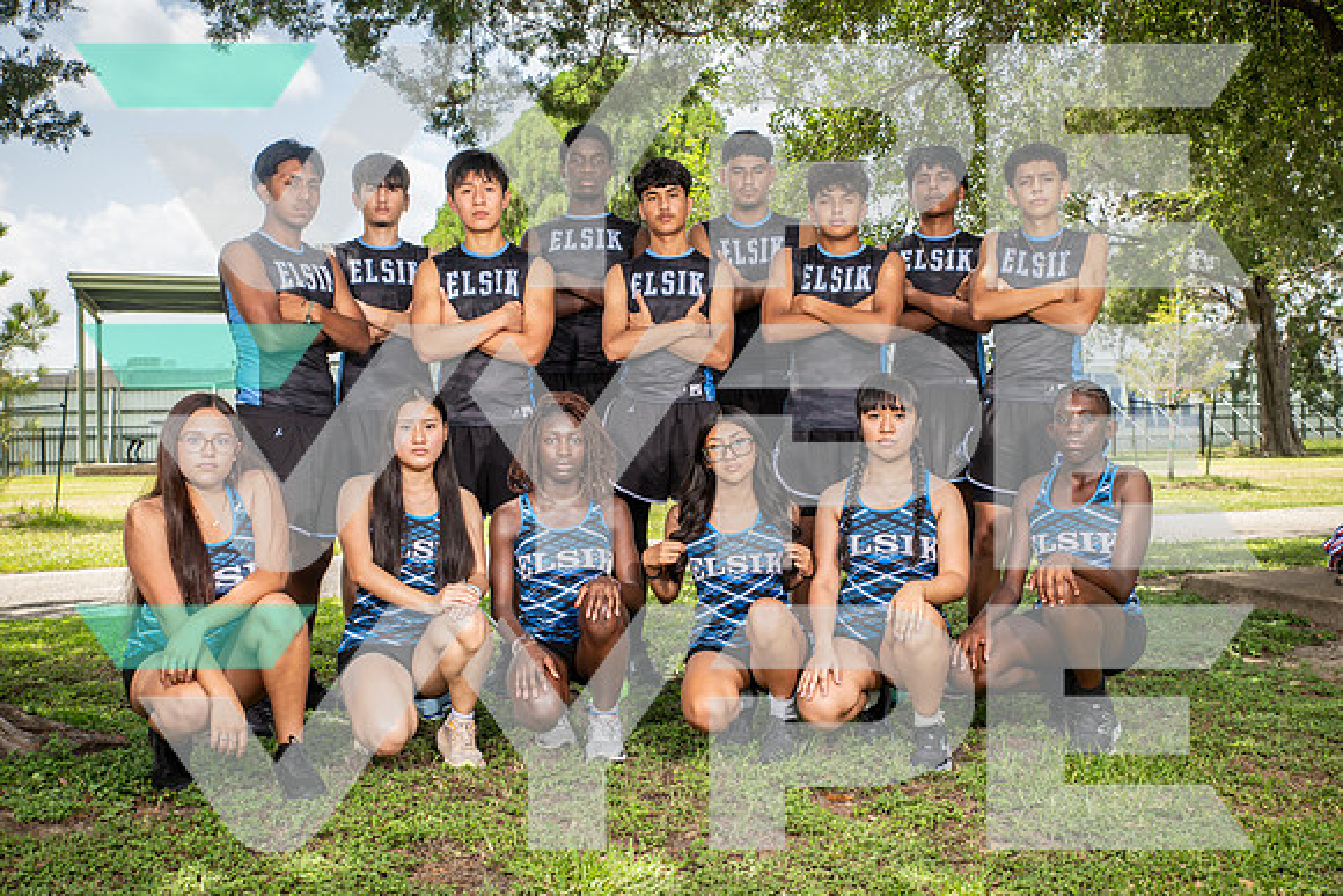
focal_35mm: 40
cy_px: 448
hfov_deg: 48.4
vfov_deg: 33.4
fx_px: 1493
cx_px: 672
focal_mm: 40
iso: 250
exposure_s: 1/400
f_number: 6.3
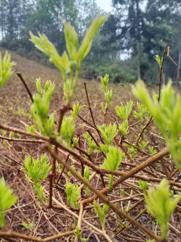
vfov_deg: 45.5
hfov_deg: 34.5
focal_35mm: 41
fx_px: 286
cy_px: 145
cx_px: 50
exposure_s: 1/224
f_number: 1.8
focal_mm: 4.75
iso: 100
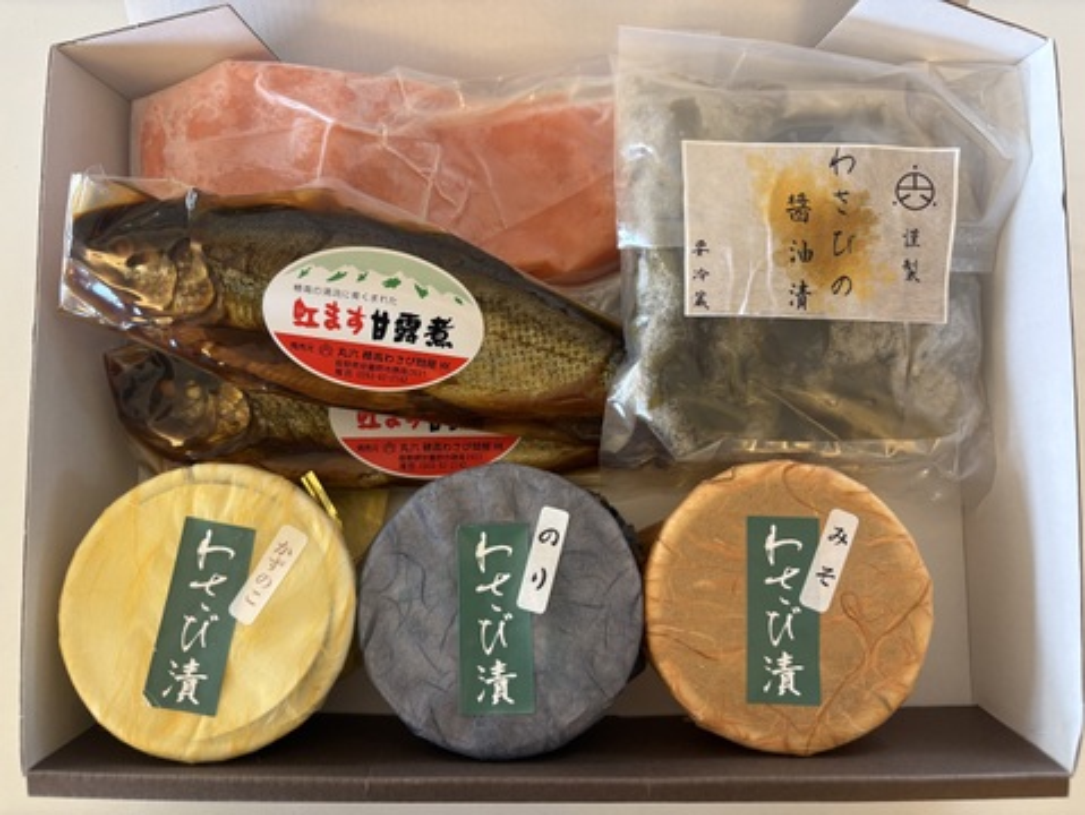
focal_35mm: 26
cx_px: 542
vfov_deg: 53.1
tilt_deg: -84.1
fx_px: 816
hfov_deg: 67.3
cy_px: 408
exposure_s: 1/60
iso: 125
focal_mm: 5.96
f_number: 1.6
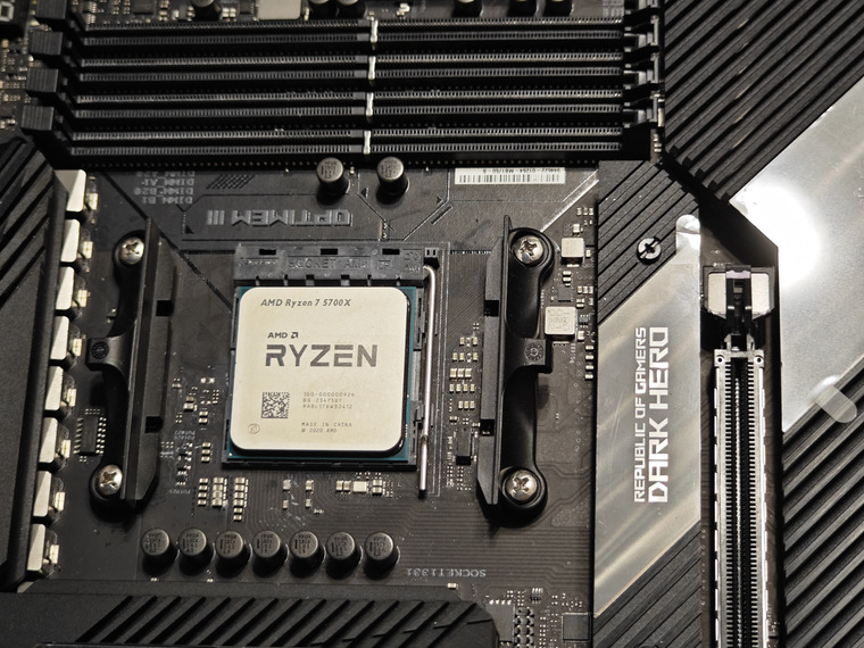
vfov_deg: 19.6
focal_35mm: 75
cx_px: 432
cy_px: 324
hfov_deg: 26.0
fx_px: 1872
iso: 640
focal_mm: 9.87
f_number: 1.8
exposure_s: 1/89.8
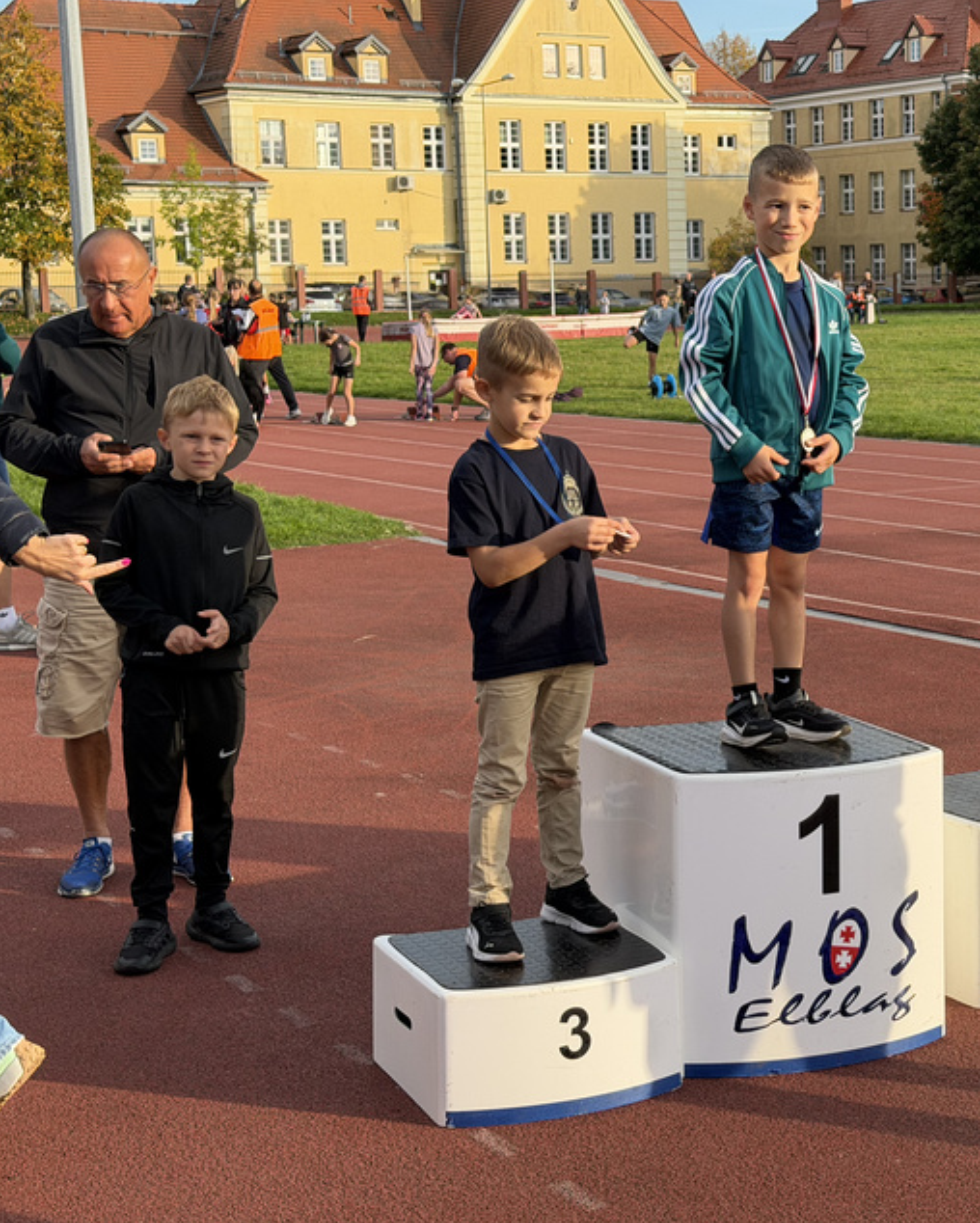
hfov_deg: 23.9
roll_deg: +1.3
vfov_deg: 30.0
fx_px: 2282
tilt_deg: -8.0
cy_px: 613
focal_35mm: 63
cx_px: 751
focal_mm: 6.76
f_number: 1.78
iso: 64
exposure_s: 1/1100
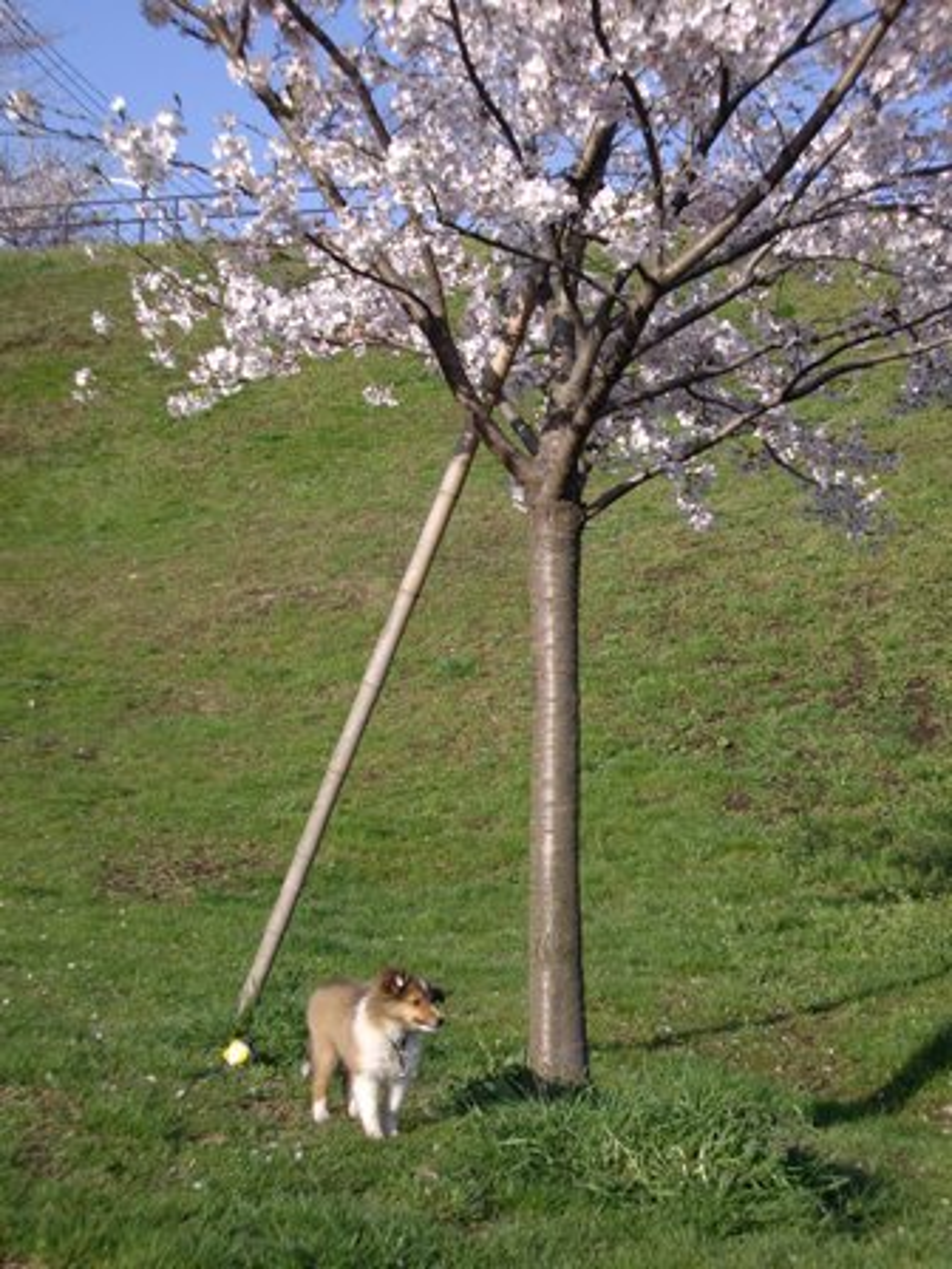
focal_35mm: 66
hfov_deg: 22.3
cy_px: 634
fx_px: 2420
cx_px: 476
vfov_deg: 29.4
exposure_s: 1/500
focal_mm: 10.7
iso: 64
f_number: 3.6
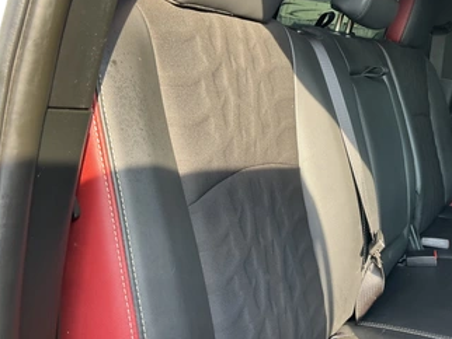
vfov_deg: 39.7
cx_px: 271
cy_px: 158
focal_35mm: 36
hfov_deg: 51.0
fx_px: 470
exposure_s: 1/122
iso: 32
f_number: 1.8
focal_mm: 3
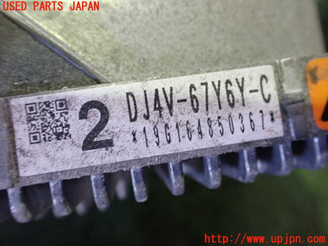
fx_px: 284
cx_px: 164
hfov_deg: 60.0
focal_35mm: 30
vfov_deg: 46.8
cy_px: 123
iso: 800
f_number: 2.3
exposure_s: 1/60
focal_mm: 5.4
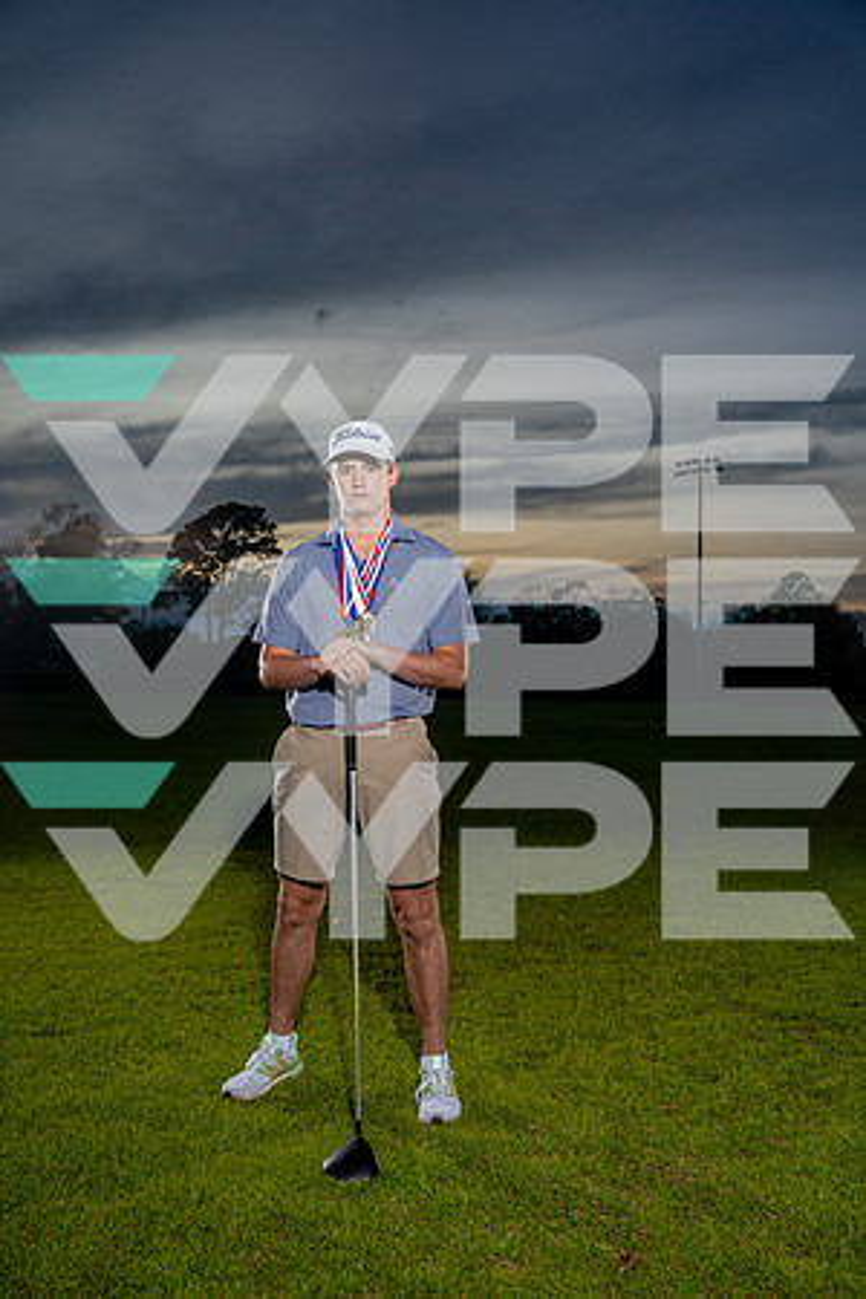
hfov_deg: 45.0
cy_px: 650
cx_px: 433
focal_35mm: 29
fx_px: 1046
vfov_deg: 63.7
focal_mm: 29
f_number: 4
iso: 400
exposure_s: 1/250
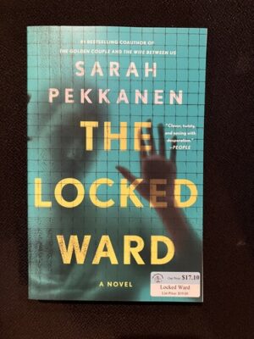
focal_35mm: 28
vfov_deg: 63.4
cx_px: 127
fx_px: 274
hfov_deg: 49.7
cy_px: 170
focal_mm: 3.99
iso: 500
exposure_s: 1/30
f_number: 1.8
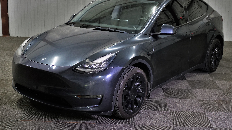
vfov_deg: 23.5
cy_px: 53
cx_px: 118
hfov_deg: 40.6
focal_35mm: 51
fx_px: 314
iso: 1000
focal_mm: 23
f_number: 2.8
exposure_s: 1/60
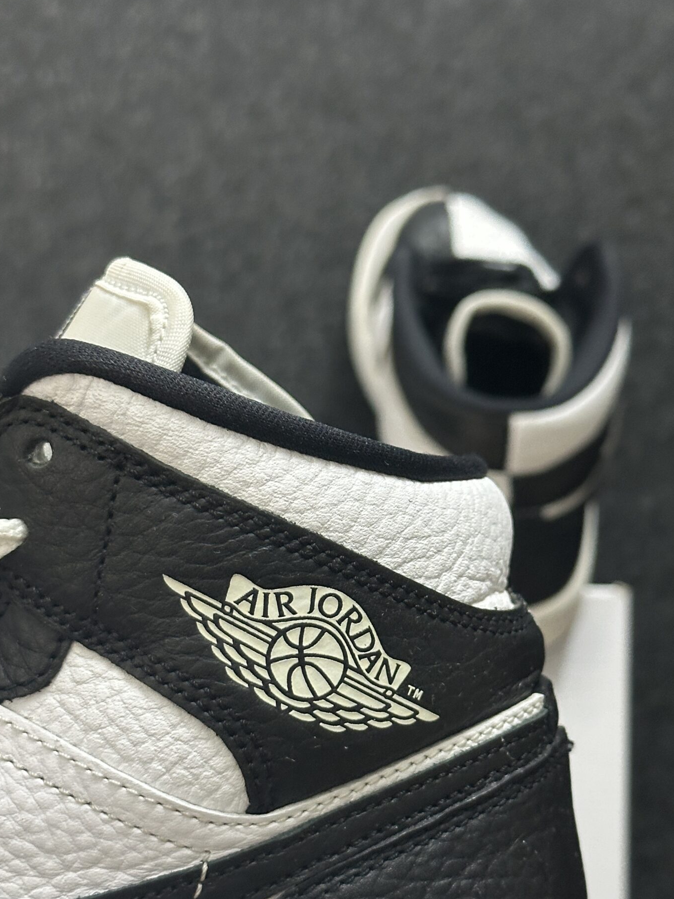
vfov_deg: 28.5
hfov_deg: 21.6
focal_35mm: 68
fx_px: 1766
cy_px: 551
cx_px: 314
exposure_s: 1/33
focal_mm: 6.86
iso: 320
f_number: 1.78
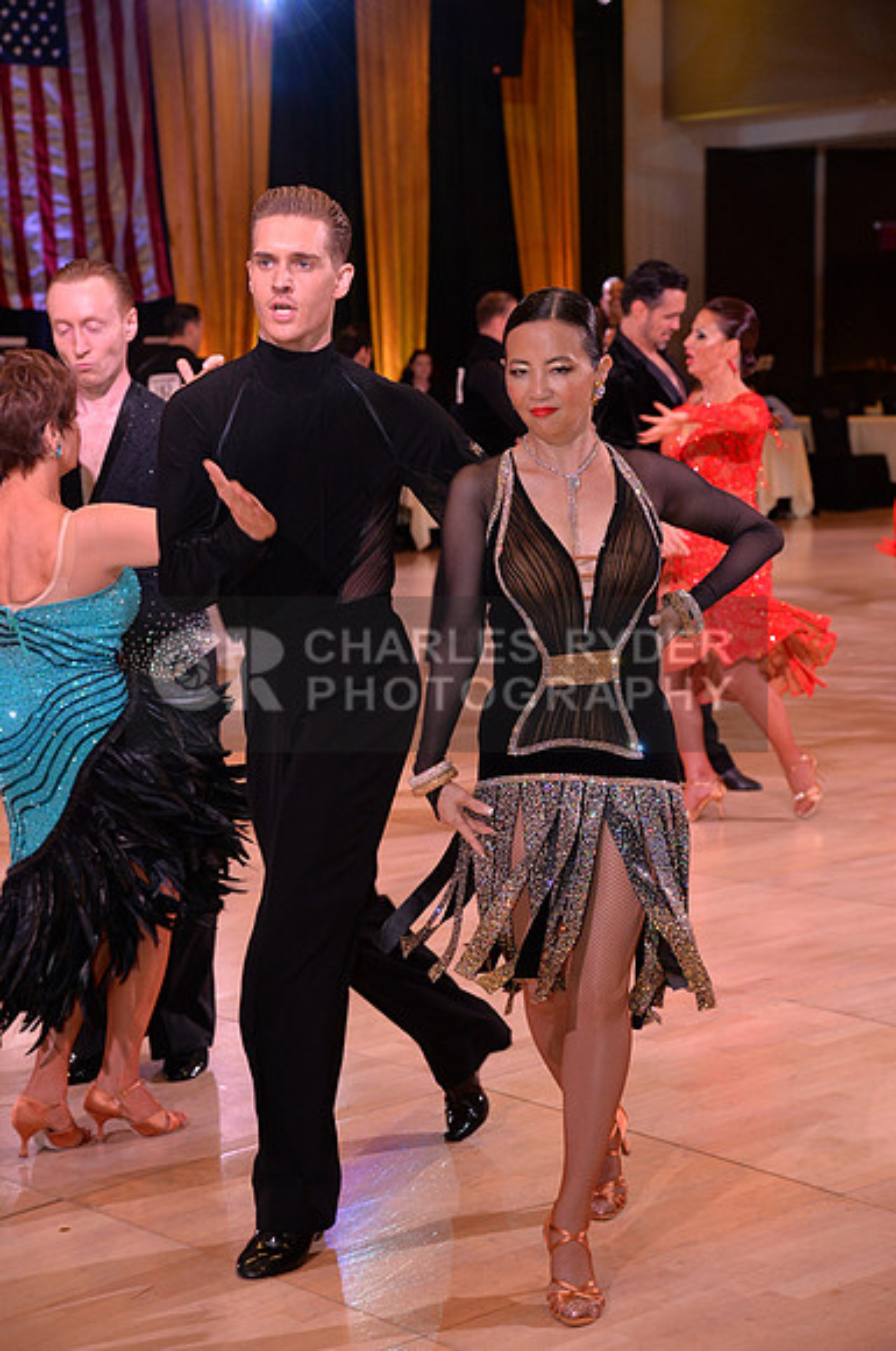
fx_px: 2921
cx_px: 448
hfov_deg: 17.4
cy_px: 676
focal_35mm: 78
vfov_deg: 26.0
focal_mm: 78
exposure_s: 1/250
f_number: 5.6
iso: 1600
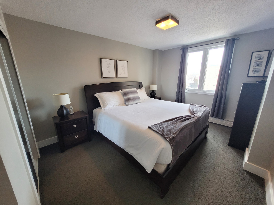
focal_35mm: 13
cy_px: 102
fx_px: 103
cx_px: 137
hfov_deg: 106.2
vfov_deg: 89.9
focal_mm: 1.74
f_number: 2.2
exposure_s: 1/60
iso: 200
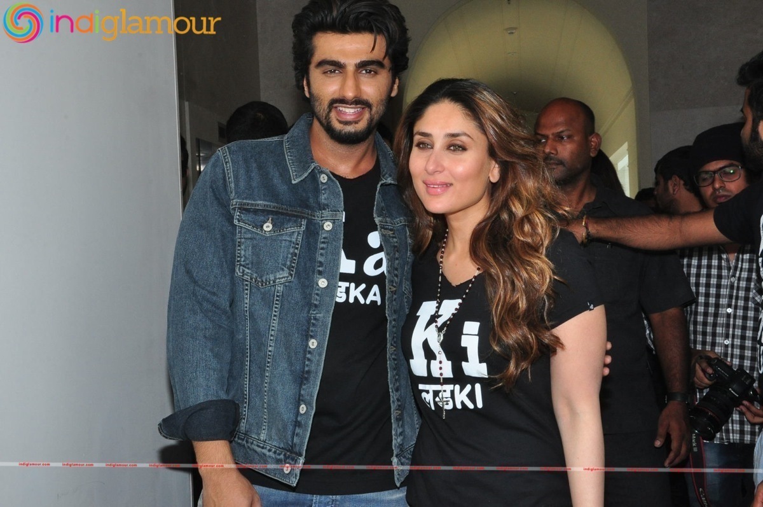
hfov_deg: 41.2
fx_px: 1016
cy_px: 254
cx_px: 382
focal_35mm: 48
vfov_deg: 28.0
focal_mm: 32
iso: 800
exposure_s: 1/125
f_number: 20
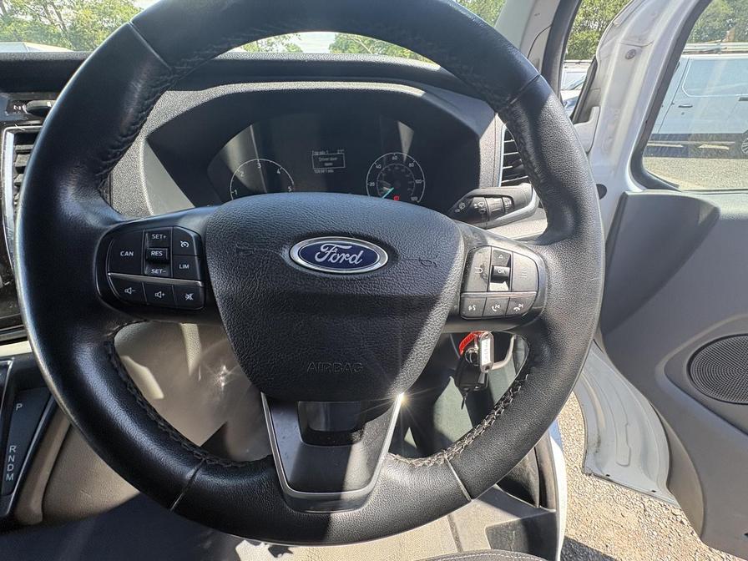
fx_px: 303
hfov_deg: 102.1
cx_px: 374
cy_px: 280
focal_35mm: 14
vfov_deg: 85.7
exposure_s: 1/141
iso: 80
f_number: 2.2
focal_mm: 2.22
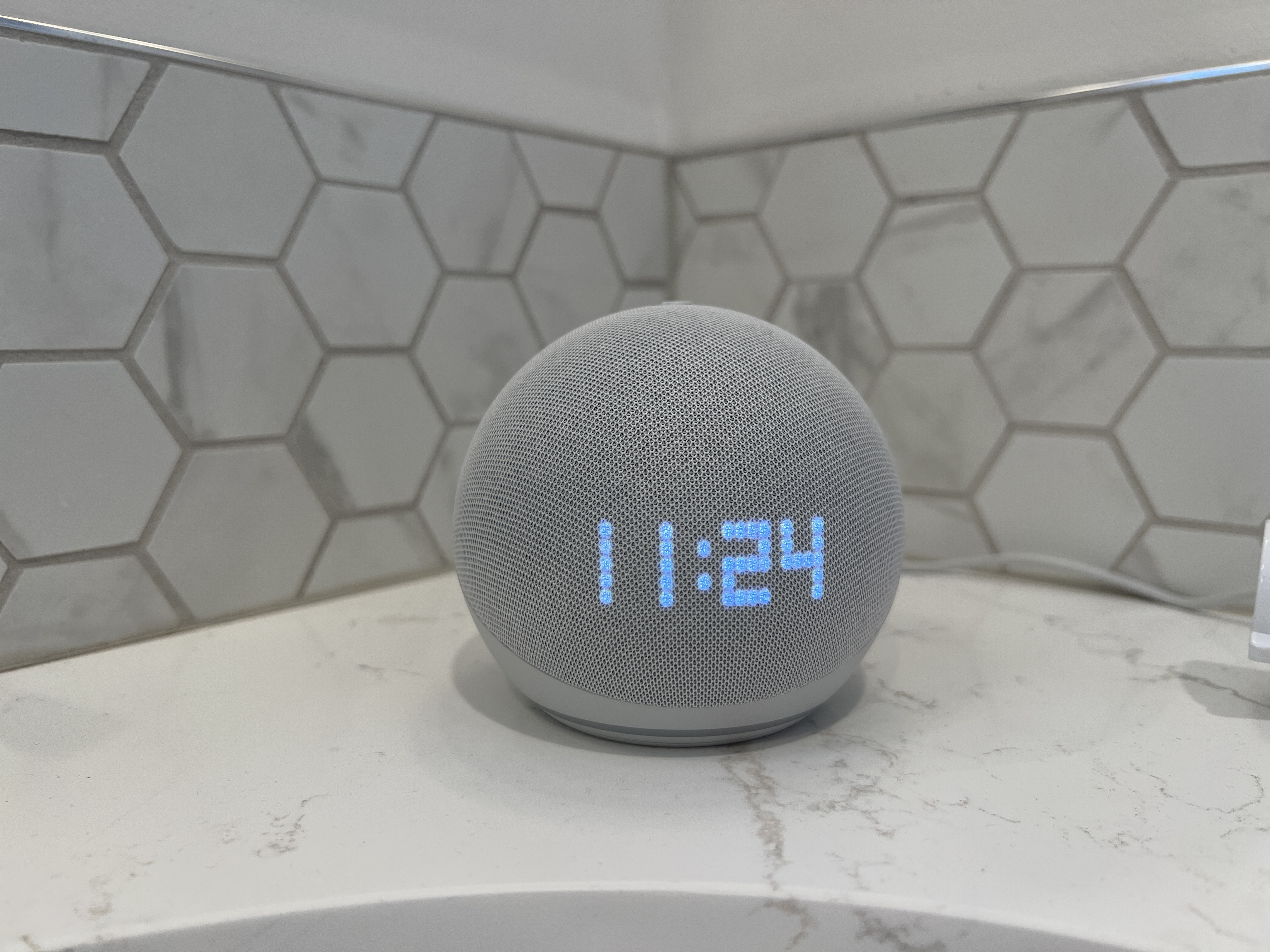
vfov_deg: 53.1
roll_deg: -0.5
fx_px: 954
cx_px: 635
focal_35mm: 26
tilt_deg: -8.8
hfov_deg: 67.3
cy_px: 476
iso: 64
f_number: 1.5
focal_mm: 5.7
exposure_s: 1/128
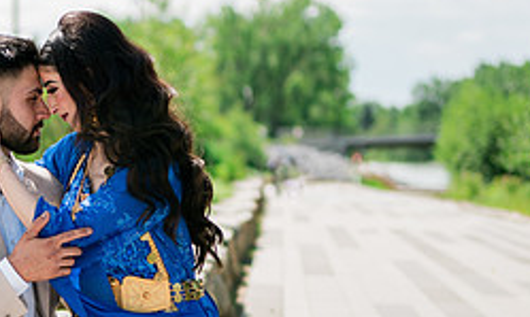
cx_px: 88
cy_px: 172
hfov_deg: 19.8
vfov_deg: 12.1
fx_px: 1499
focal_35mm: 105
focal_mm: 35
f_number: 1.2
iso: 125
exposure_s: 1/8000
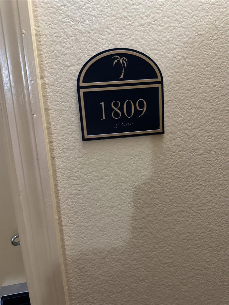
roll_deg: +2.9
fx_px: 212
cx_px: 114
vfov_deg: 71.6
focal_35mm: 24
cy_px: 152
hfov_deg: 56.8
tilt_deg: -14.5
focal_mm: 6.76
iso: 640
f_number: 1.78
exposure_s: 1/40
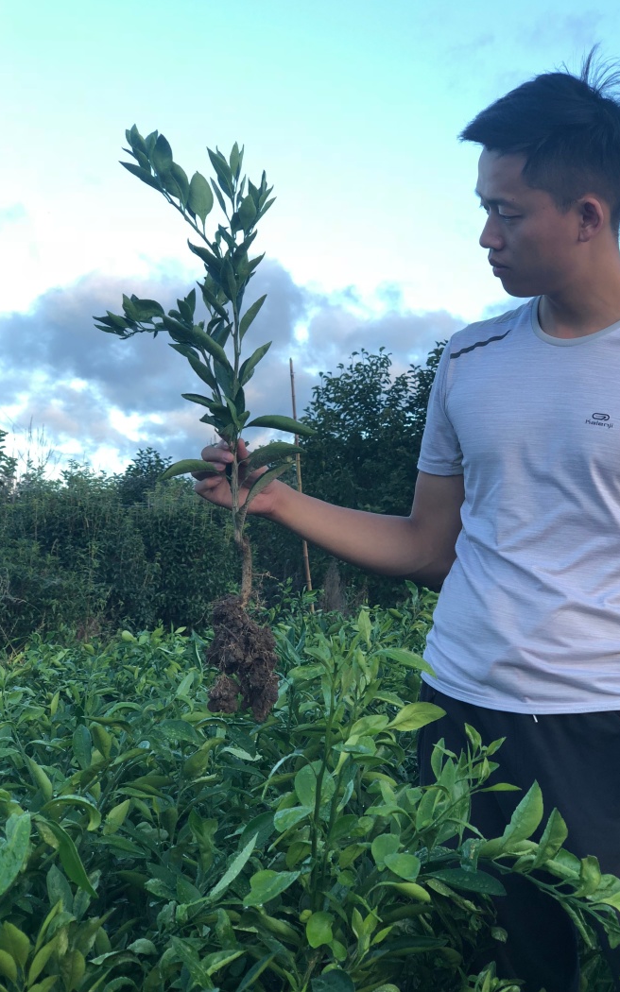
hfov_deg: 23.1
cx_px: 347
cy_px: 489
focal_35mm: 56
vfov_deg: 36.3
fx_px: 1514
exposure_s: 1/100
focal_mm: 6
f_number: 2.4
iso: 16
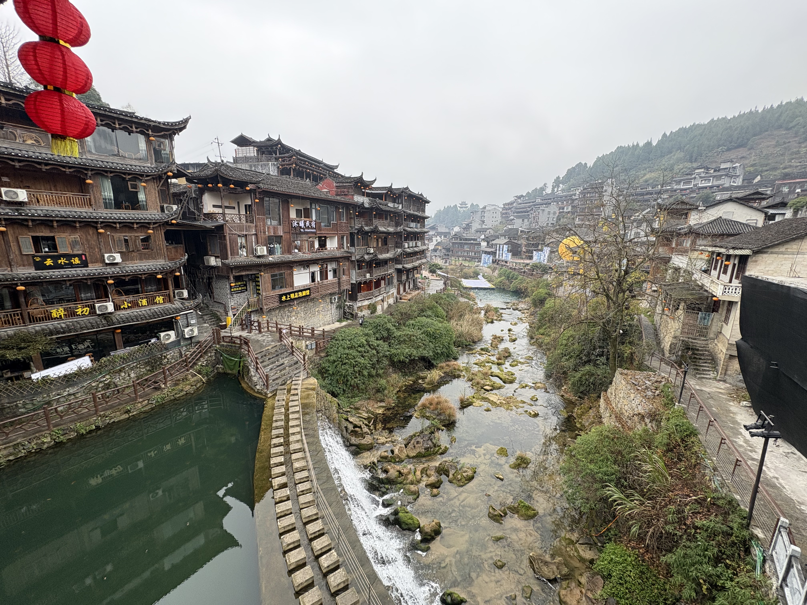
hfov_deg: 102.1
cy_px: 302
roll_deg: -0.6
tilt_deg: -11.9
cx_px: 404
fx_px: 326
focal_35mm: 14
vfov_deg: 85.7
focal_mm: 2.22
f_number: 2.2
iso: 64
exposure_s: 1/136
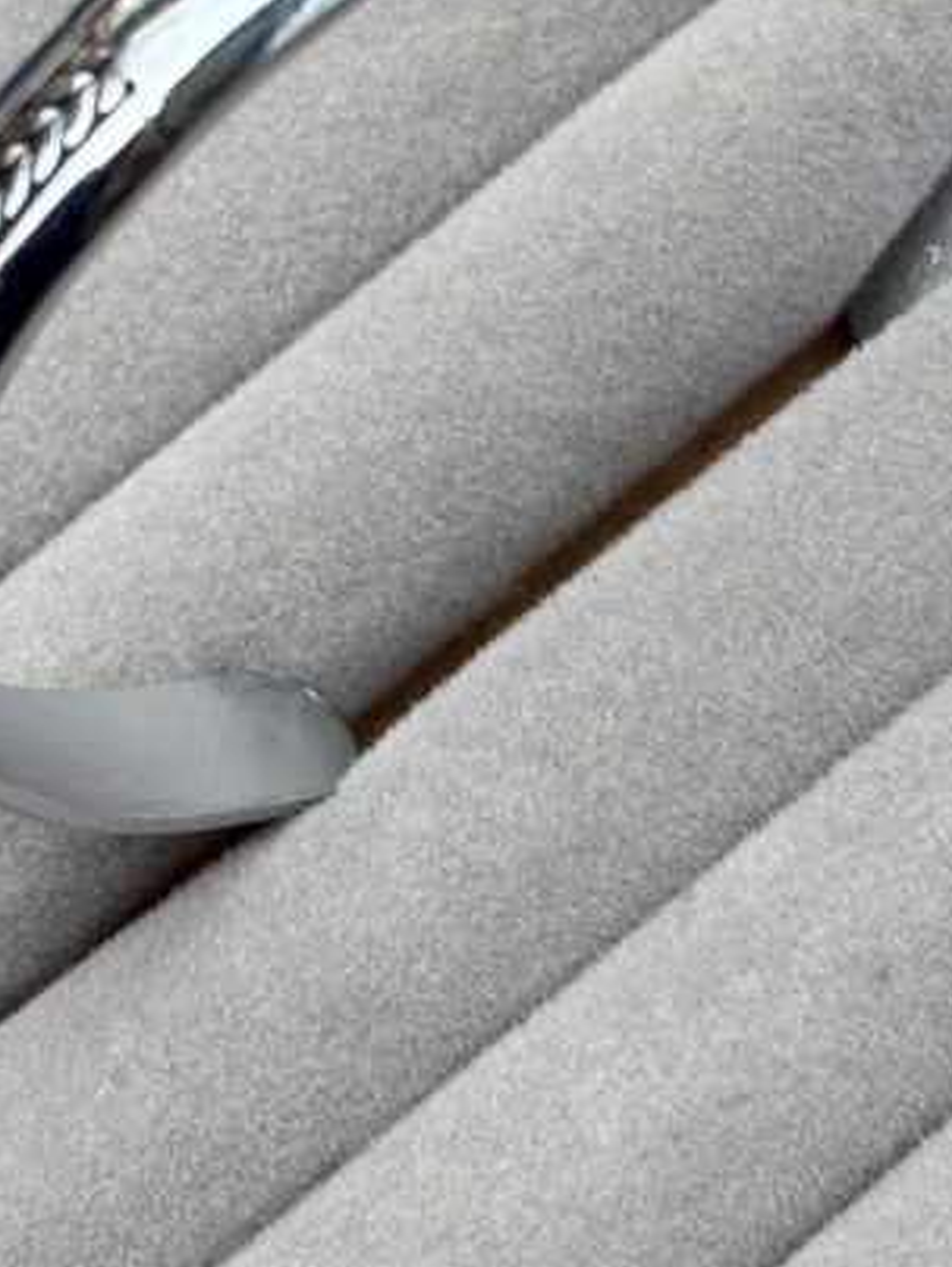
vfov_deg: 14.7
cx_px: 672
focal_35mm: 132
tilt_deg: -66.8
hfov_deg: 11.2
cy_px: -38
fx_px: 4833
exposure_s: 1/1393
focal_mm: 5.96
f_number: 1.6
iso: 32
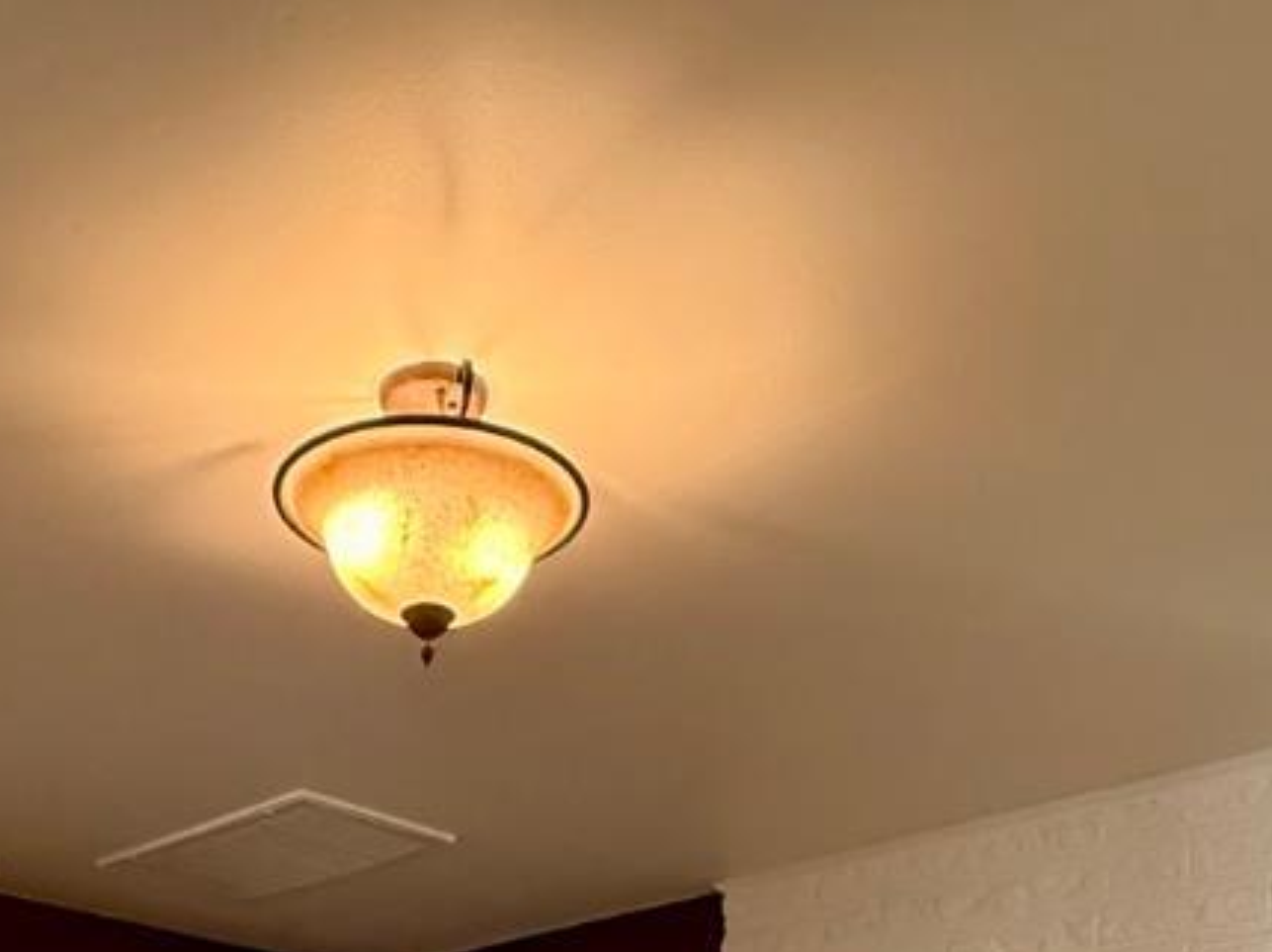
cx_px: 439
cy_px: 1428
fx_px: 1799
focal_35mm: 49
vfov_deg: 23.6
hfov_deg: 38.6
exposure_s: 1/60
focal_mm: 2.22
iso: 320
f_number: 2.2
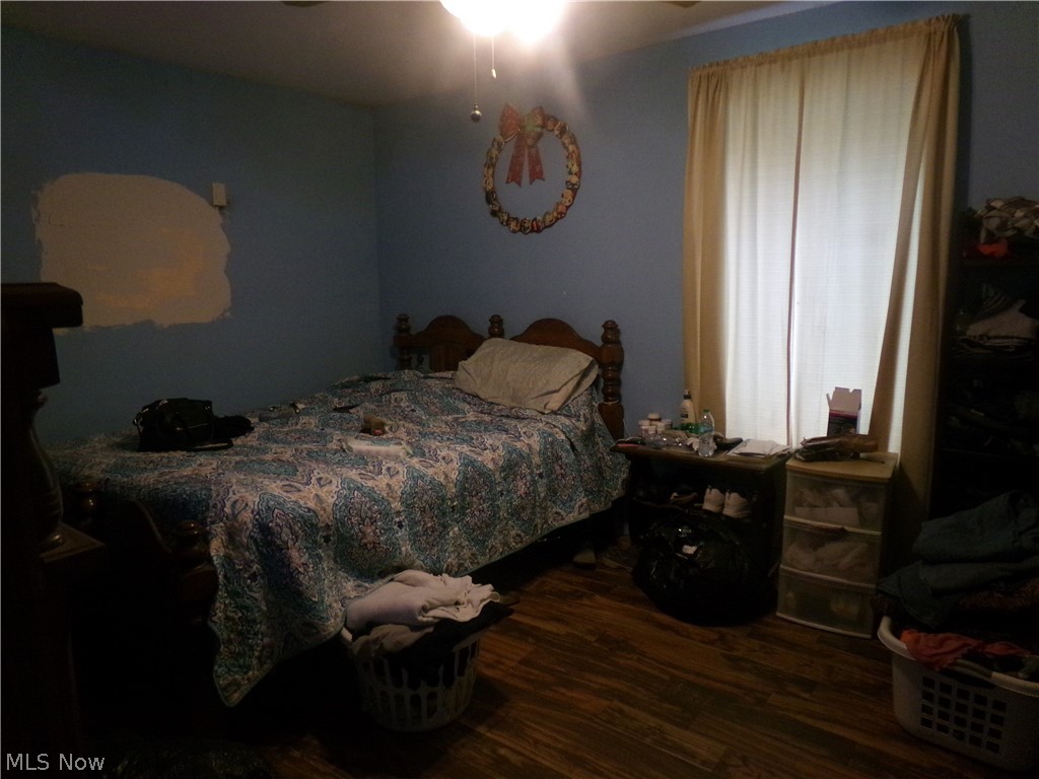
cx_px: 520
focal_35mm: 24
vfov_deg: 56.8
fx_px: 720
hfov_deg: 71.6
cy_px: 390
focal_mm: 4.3
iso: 626
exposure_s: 1/17
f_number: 3.7
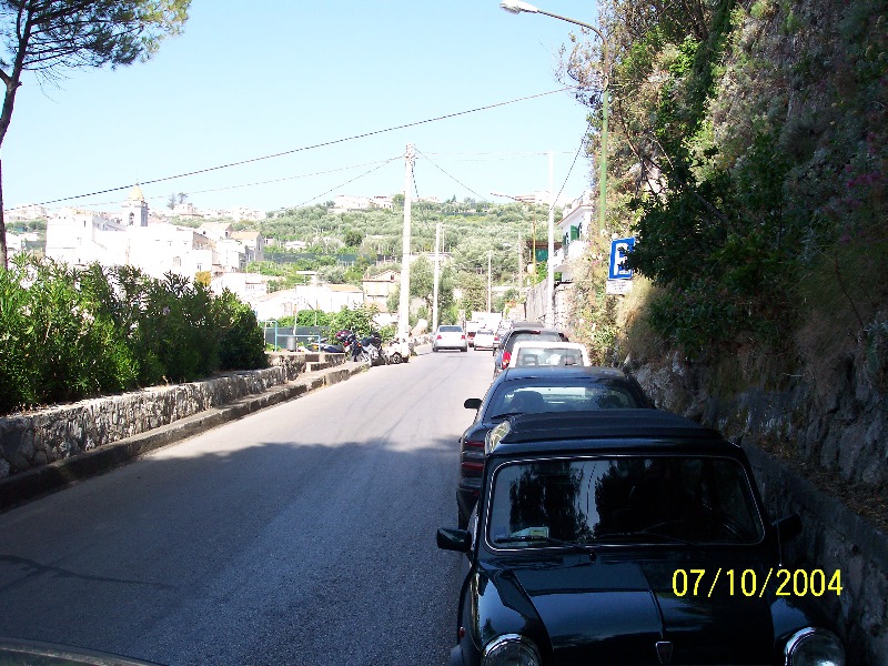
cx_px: 444
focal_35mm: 38
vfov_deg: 37.7
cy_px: 333
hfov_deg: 49.0
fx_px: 975
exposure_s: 1/250
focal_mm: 8
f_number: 4.8
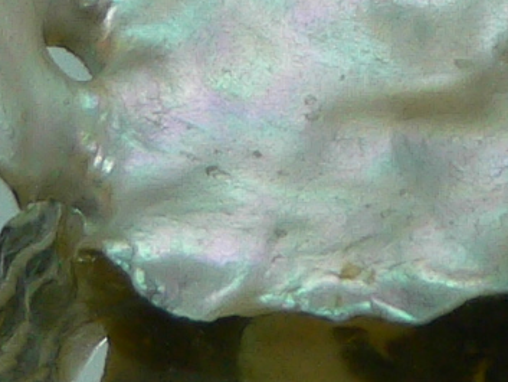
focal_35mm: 200
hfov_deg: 9.6
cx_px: 761
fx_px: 2936
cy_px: -268
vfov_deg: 7.3
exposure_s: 1/80
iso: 80
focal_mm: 4.6
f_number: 2.8
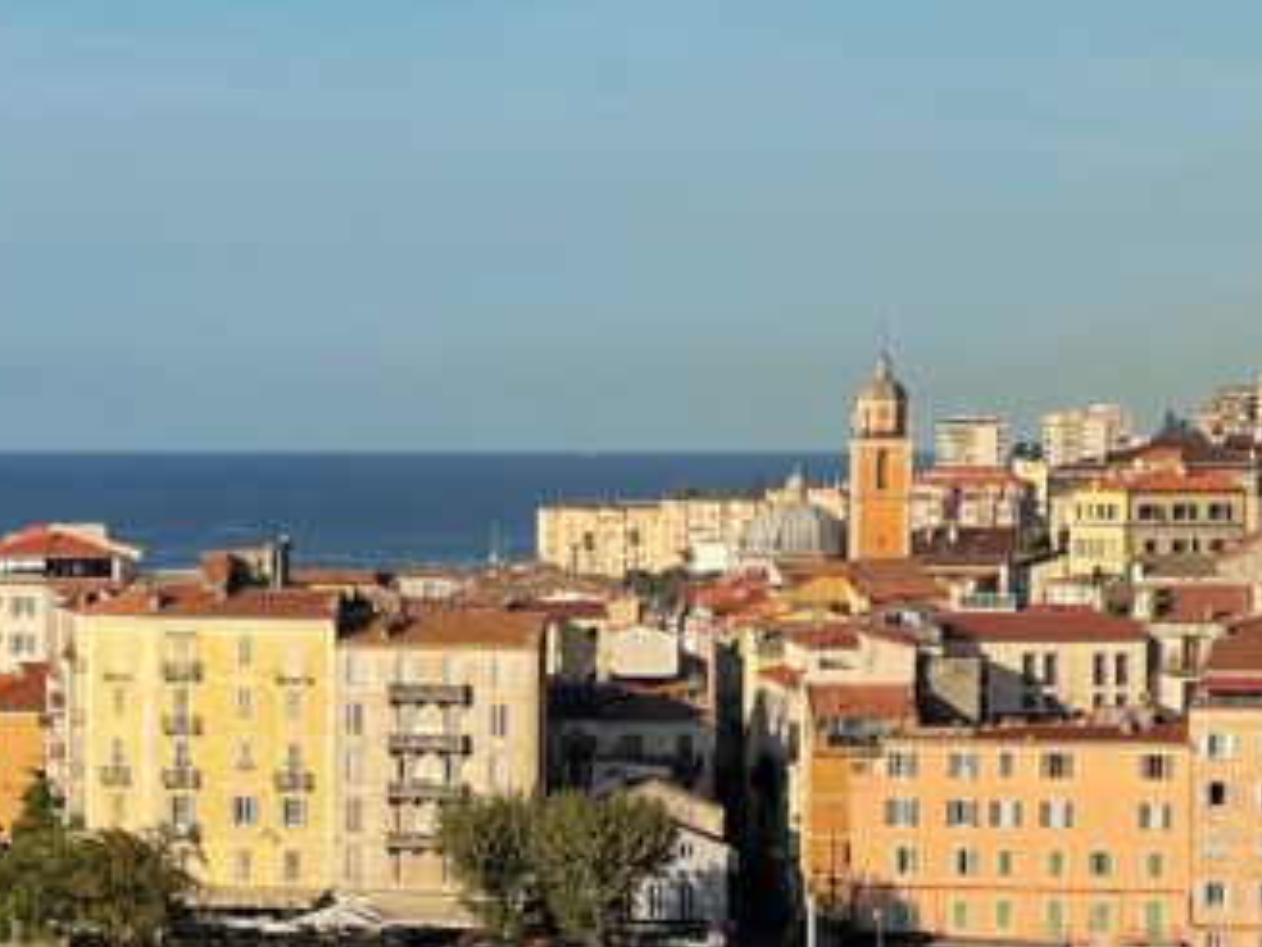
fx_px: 7291
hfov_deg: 9.8
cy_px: 1012
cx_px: -235
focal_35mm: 200
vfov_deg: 7.4
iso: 20
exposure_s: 1/1357
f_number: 2.2
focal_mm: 7.5
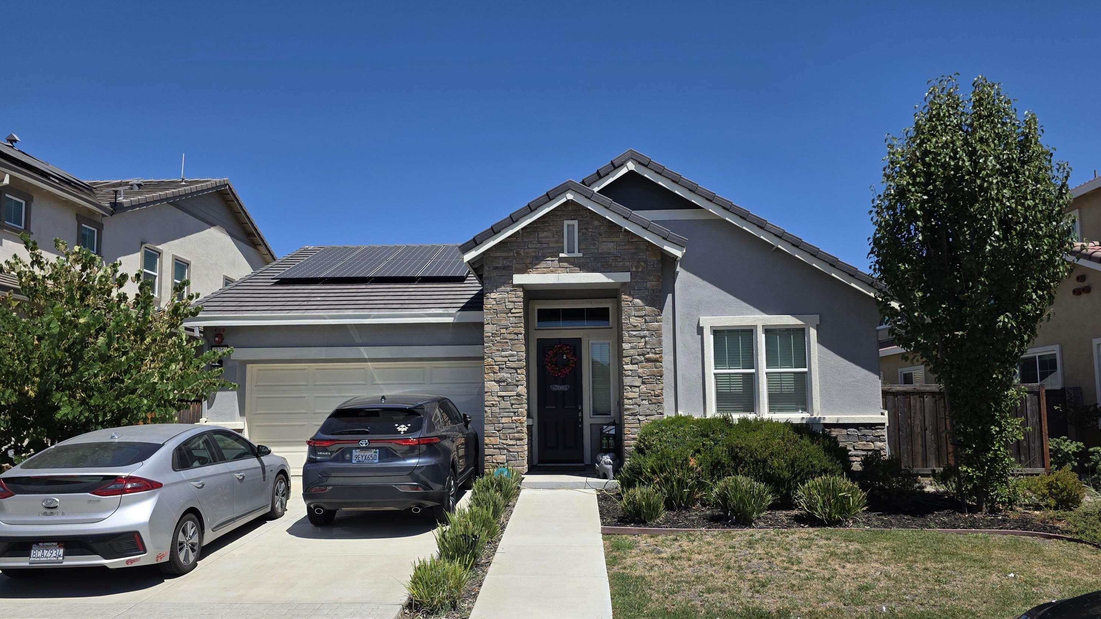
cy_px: 360
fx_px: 759
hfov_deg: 71.9
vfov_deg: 44.2
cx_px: 545
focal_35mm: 26
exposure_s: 1/7333
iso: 80
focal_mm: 6.3
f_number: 1.7
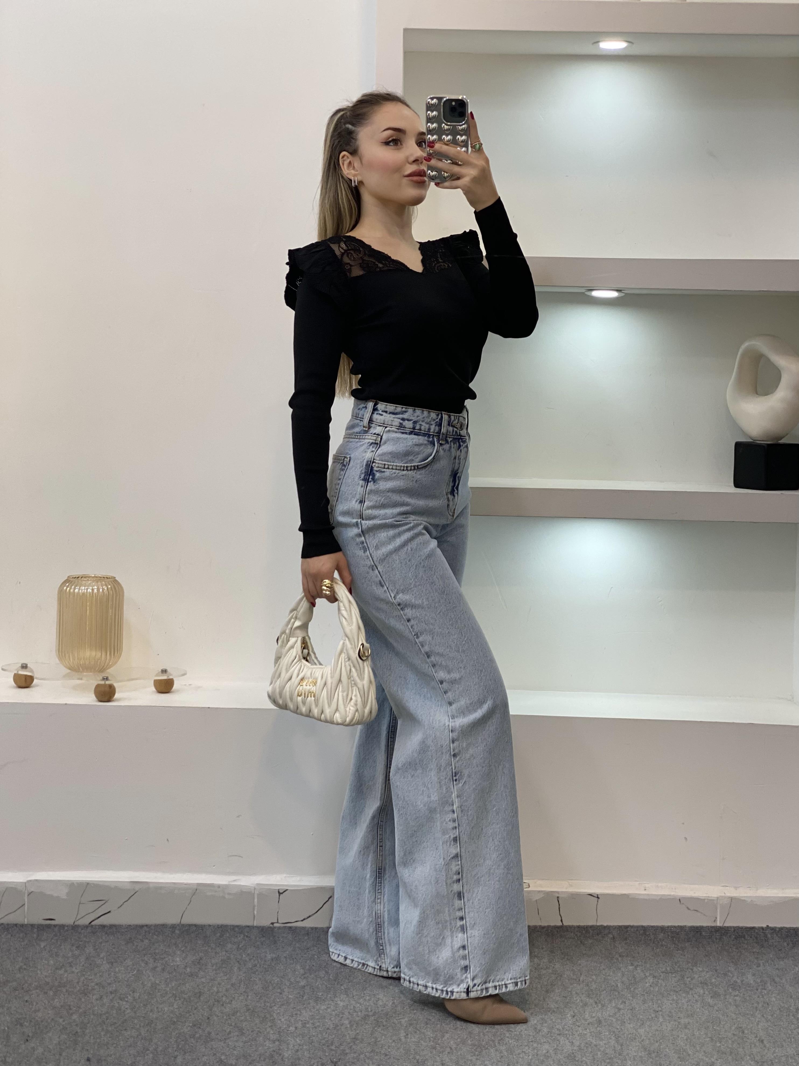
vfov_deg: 36.8
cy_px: 533
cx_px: 400
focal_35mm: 52
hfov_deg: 28.0
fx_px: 1601
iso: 64
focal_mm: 6
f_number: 2
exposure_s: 1/100
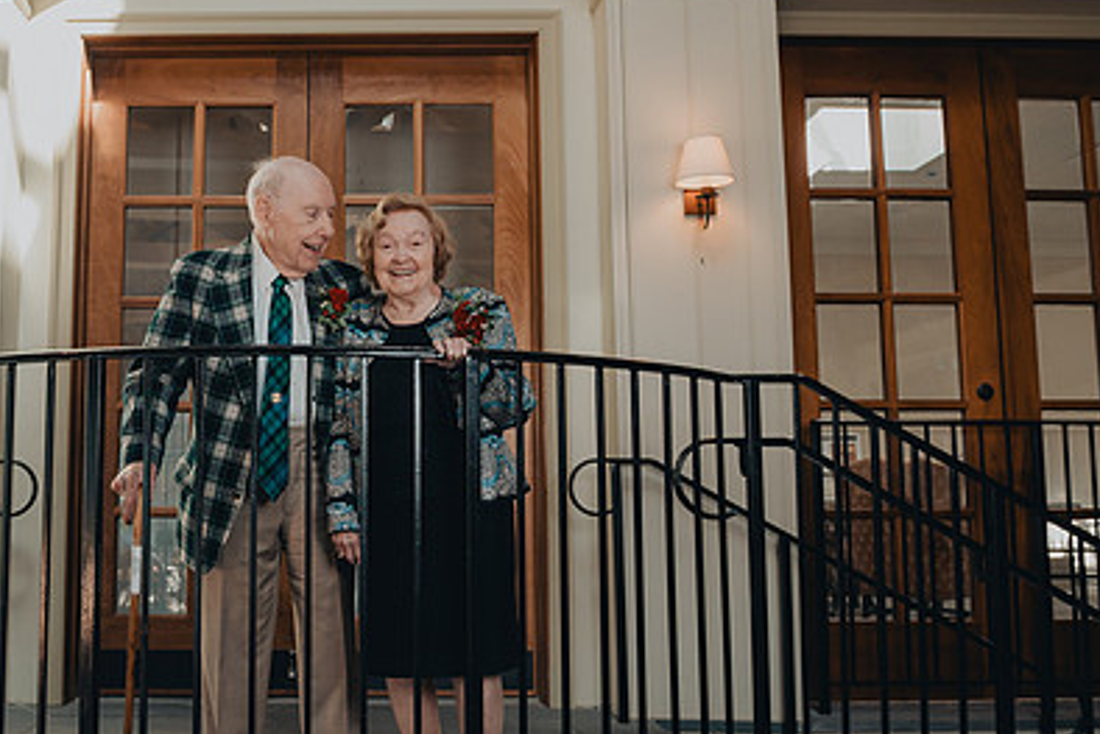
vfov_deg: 36.9
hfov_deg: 51.4
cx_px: 310
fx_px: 1100
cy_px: 389
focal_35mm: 36
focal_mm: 24
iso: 400
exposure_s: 1/200
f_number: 5.6
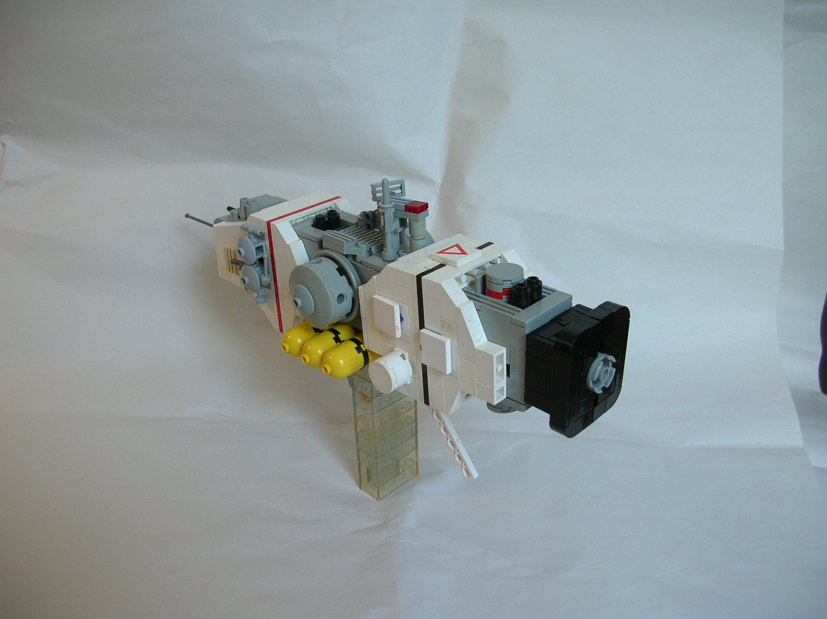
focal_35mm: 35
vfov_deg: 40.6
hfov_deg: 52.7
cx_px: 414
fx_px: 835
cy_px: 310
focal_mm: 5.8
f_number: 2.8
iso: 50
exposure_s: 1/32.4
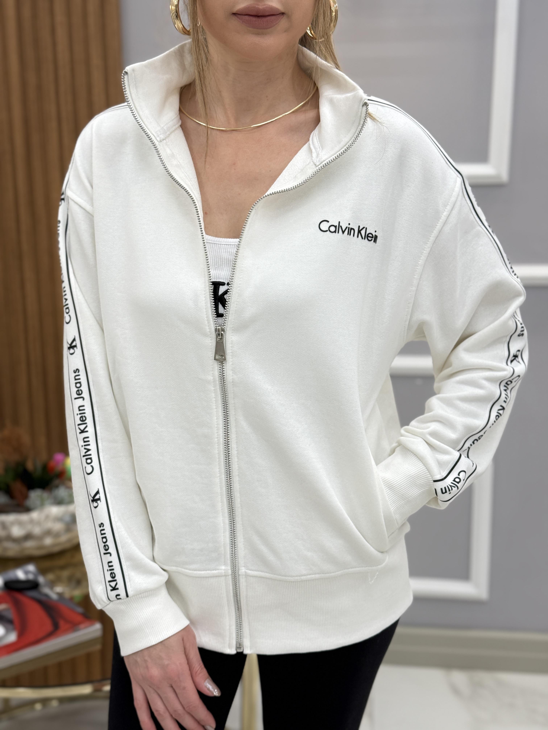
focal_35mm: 48
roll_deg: +0.3
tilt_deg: -14.3
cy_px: 365
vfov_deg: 39.7
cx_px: 274
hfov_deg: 30.3
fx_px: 1013
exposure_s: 1/161
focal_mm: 6.76
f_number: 1.78
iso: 80
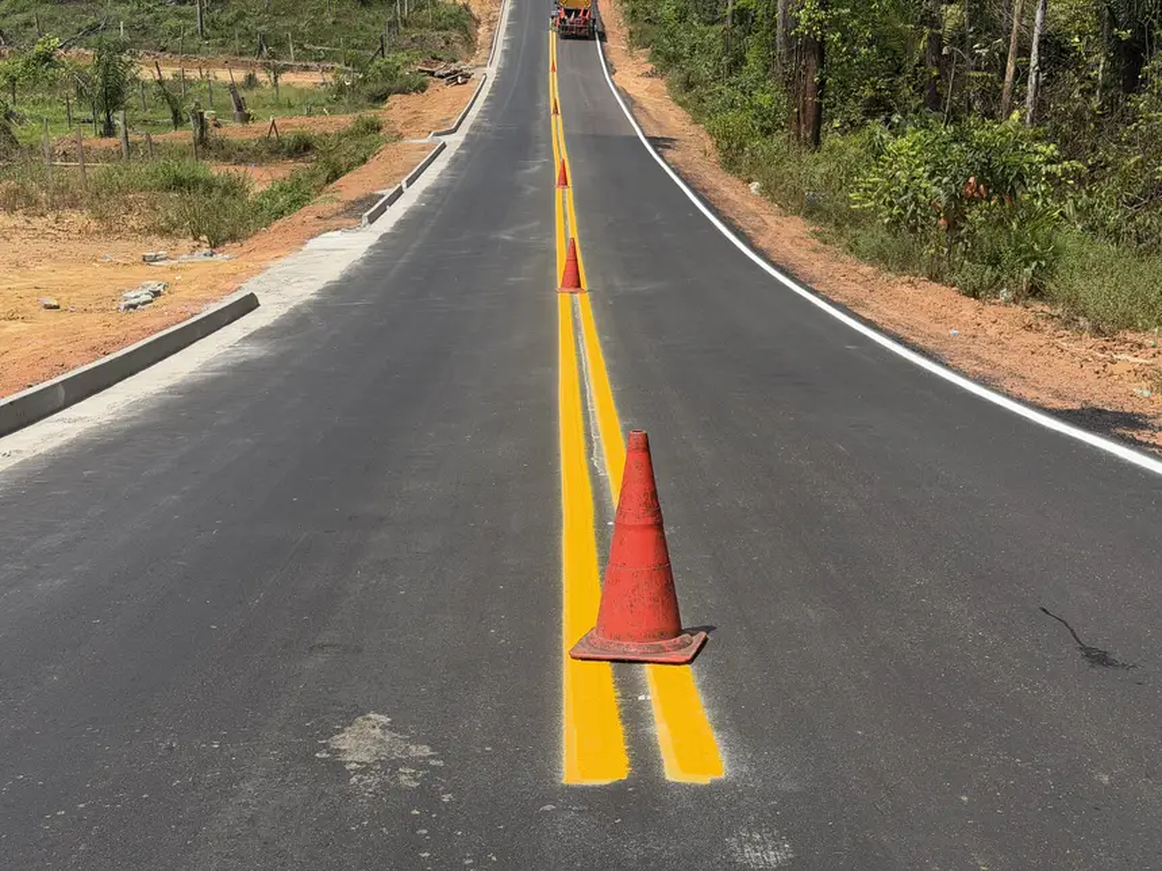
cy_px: 436
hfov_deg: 39.7
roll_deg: -0.8
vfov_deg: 30.3
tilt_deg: -14.9
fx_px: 1611
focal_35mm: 48
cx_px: 581
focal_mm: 6.76
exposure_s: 1/4878
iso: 64
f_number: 1.78
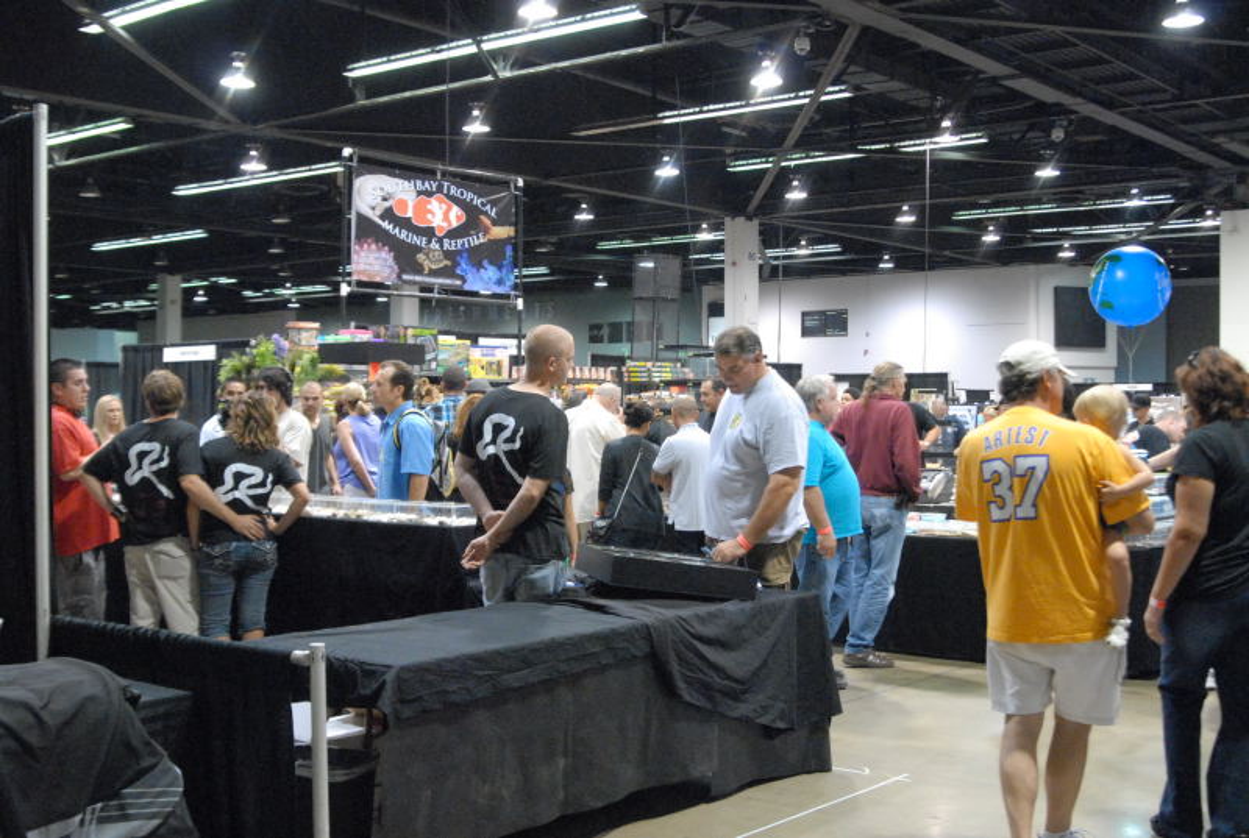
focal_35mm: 42
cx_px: 624
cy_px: 419
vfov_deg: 32.0
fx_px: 1460
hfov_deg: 46.3
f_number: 4
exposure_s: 1/125
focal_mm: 28
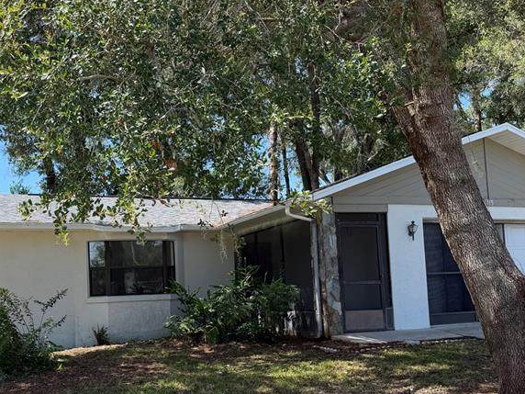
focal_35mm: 43
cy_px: 256
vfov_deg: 33.4
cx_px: 177
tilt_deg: +3.5
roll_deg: +2.3
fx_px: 652
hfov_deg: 43.3
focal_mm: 6.76
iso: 100
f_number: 1.78
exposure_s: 1/1437
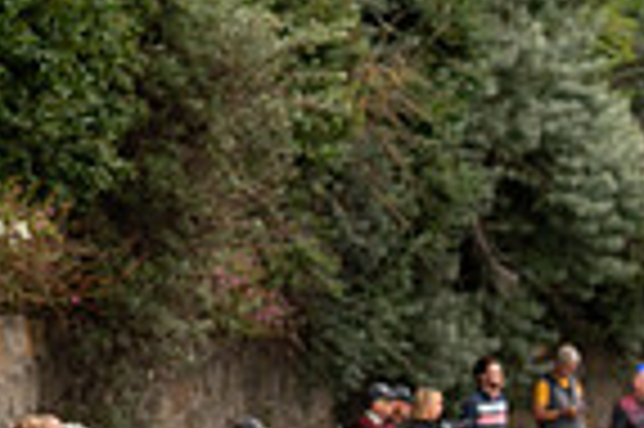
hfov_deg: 7.2
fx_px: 5075
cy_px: 363
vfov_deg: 4.8
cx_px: -171
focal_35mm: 284
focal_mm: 70
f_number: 3.5
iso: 320
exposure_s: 1/1000
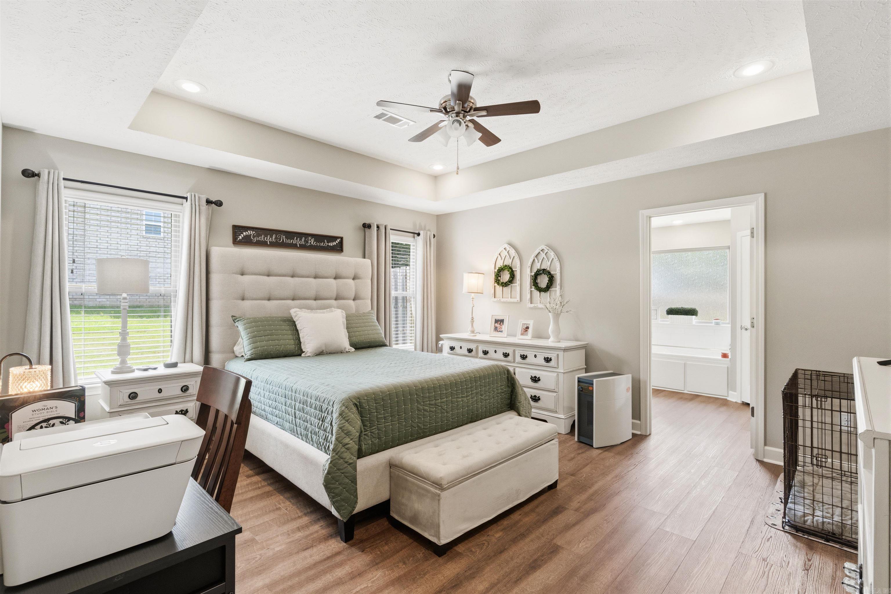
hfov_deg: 95.0
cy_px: 297
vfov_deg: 72.1
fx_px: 408
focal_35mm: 16
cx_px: 446
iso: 400
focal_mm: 11
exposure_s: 1/20
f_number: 8
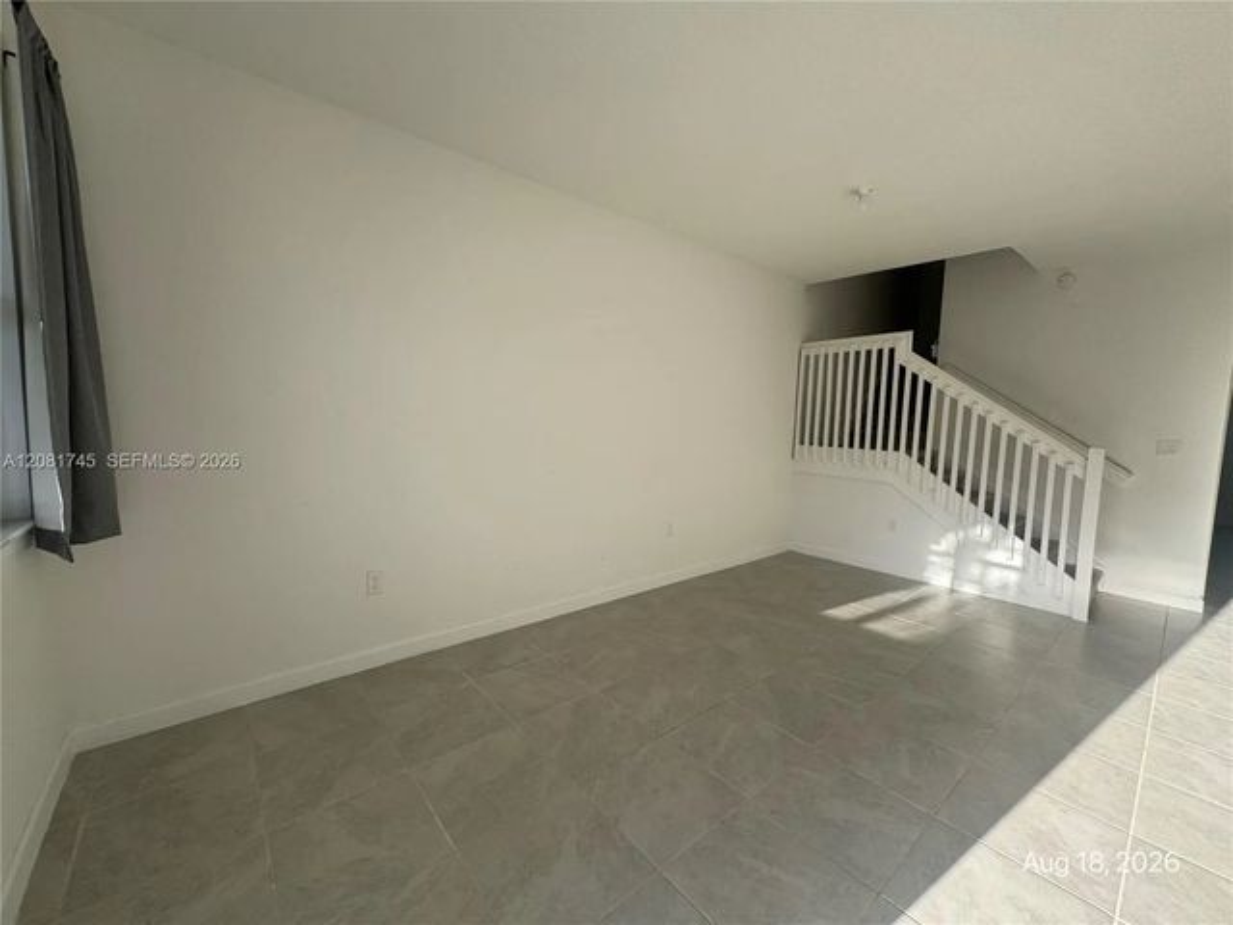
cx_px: 616
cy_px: 462
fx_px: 499
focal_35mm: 14
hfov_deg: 102.1
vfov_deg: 85.7
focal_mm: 2.22
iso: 40
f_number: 2.2
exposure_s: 1/215
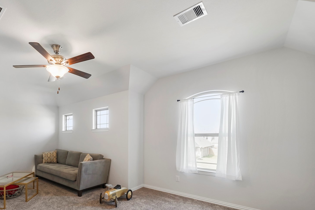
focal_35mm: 18
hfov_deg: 86.1
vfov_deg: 65.7
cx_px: 99
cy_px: 139
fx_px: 157
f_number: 8
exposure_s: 1/30
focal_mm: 12
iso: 320
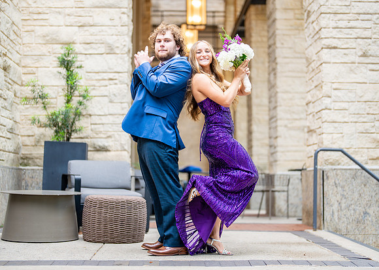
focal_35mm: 61
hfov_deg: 32.1
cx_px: 194
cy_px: 139
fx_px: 659
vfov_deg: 23.2
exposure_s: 1/800
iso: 320
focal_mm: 50
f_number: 1.2
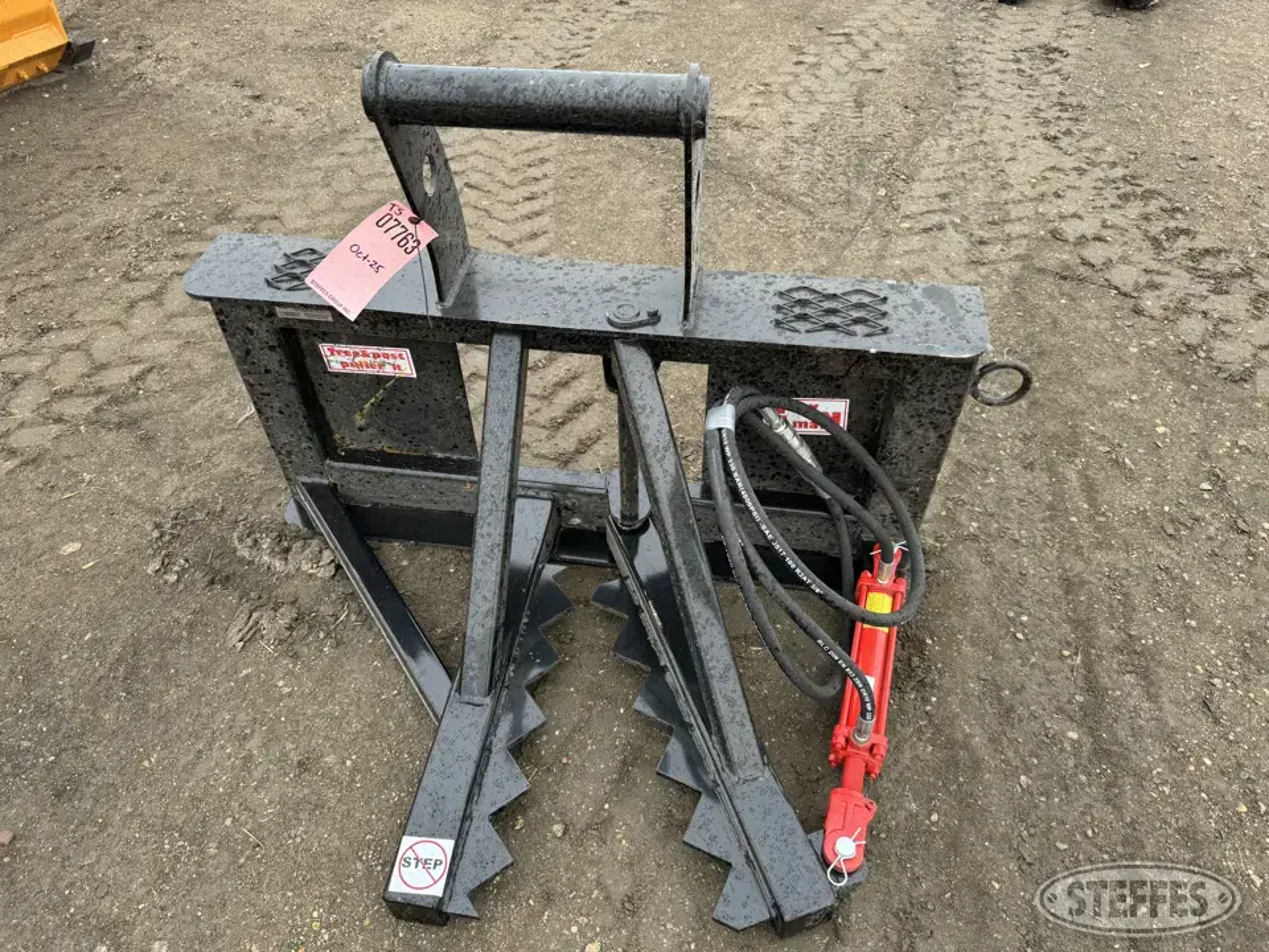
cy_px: 476
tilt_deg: -45.3
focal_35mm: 24
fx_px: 880
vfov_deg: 56.8
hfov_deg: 71.6
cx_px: 634
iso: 64
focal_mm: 6.86
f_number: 1.78
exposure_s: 1/159
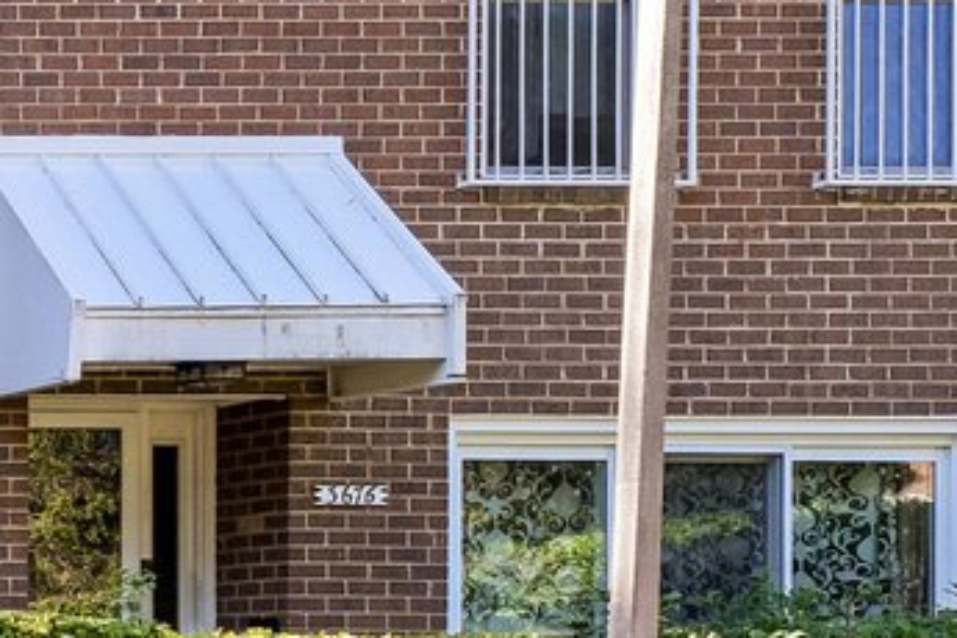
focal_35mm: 89
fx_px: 2366
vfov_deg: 15.3
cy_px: 143
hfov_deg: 15.2
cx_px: -1245
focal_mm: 15
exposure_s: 1/40
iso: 100
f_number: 8
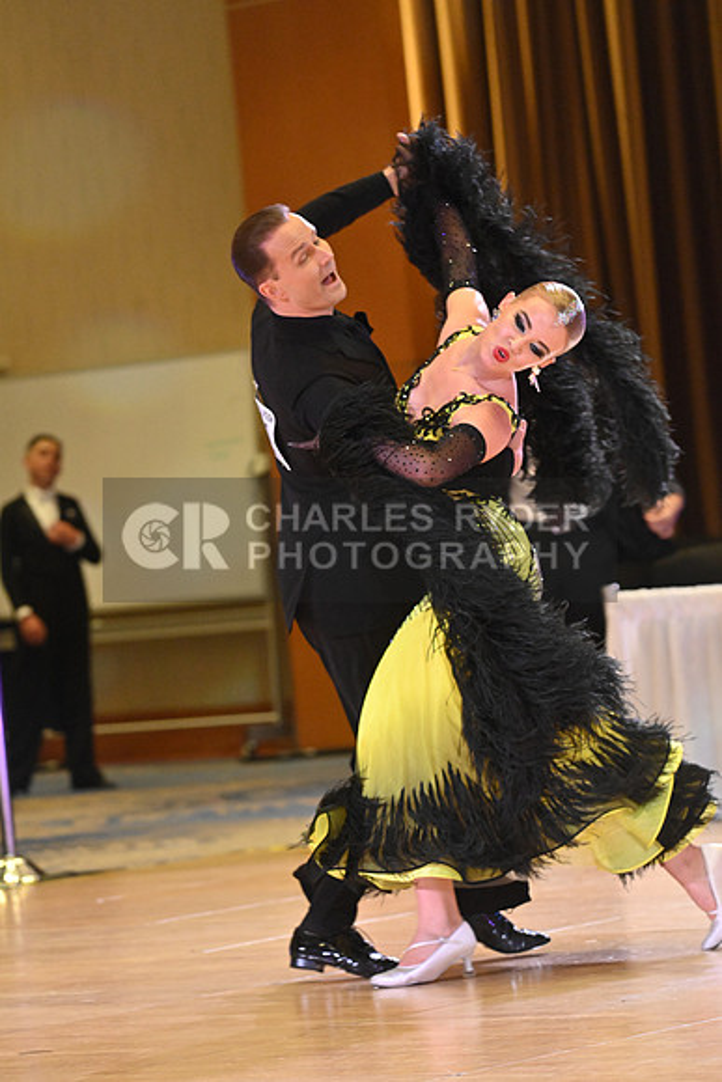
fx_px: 6013
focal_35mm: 200
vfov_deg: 10.3
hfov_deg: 6.9
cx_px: 361
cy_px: 541
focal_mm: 200
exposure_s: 1/400
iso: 5000
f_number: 5.6
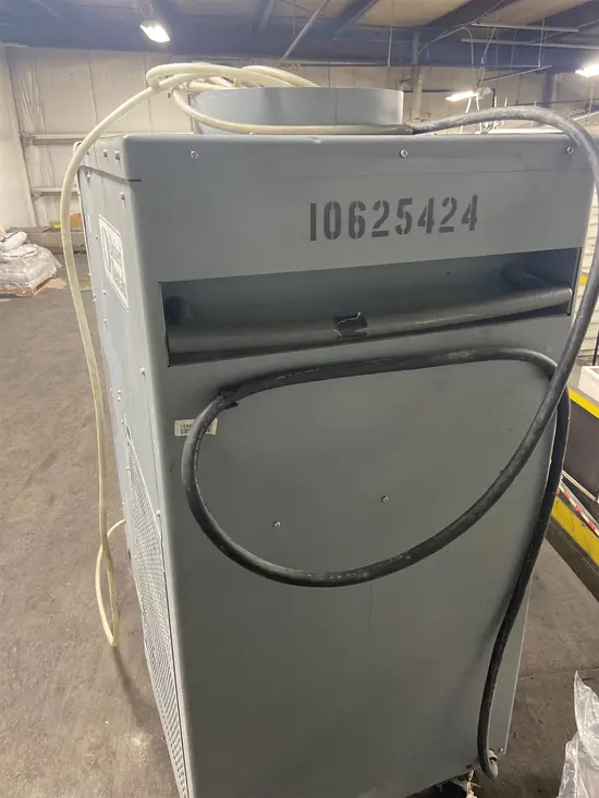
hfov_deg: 53.1
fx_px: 600
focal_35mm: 26
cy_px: 399
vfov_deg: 67.3
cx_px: 300
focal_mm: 4.25
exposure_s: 1/60
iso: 320
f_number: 1.8
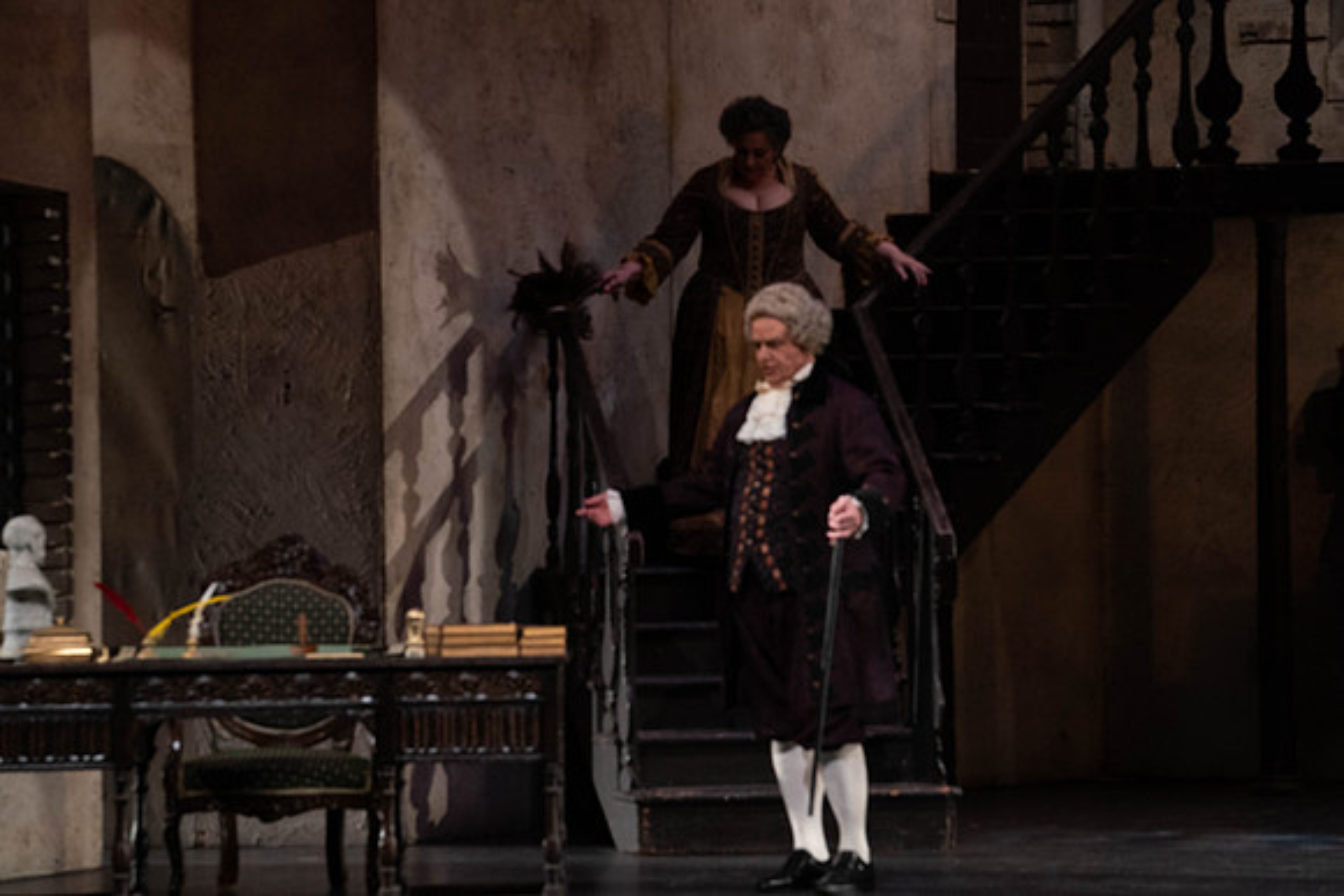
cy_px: 448
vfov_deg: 7.5
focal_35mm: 184
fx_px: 6871
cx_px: 672
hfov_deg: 11.2
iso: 3200
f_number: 8
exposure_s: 1/250
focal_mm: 184
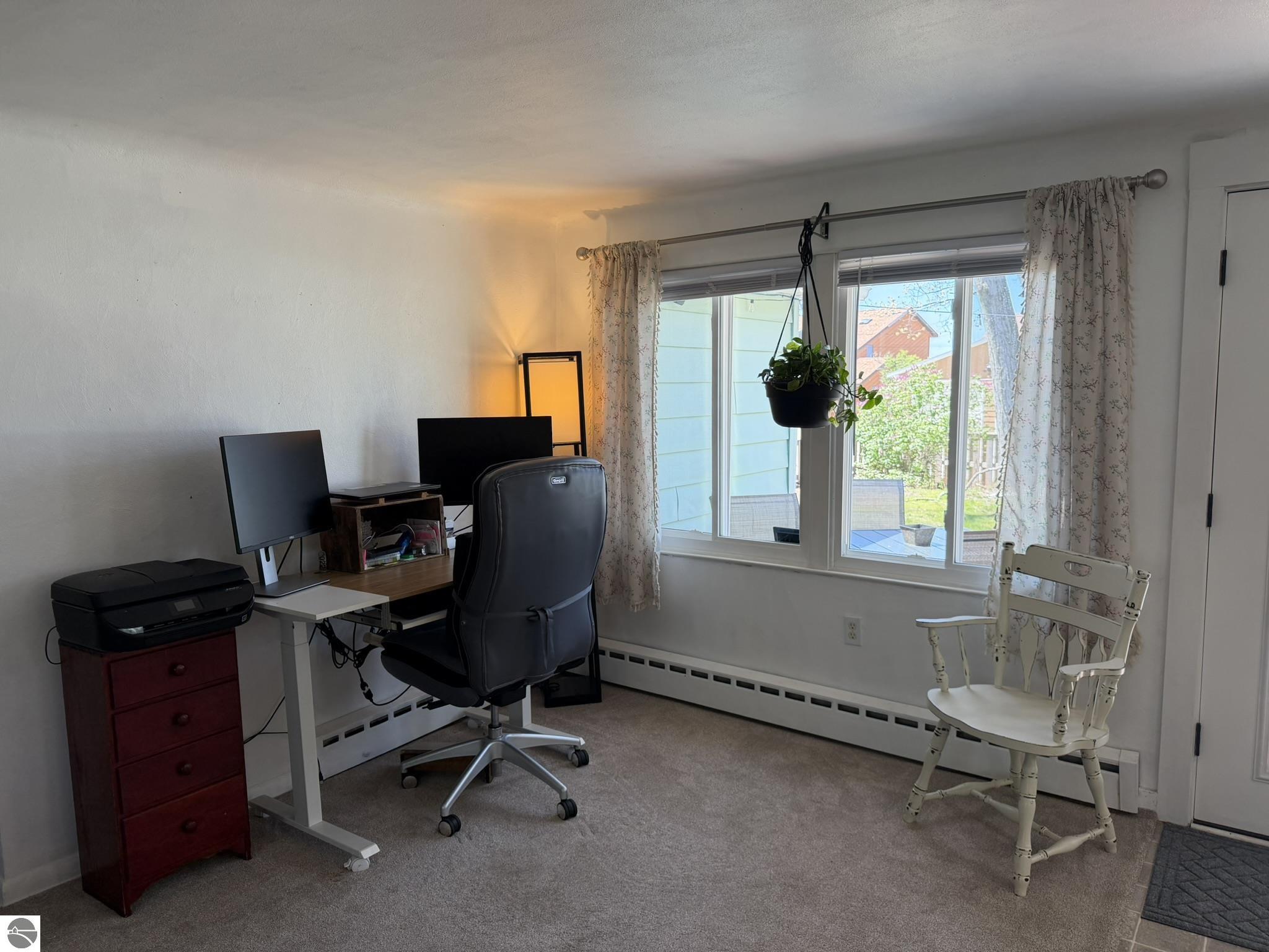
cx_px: 634
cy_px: 476
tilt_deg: -6.6
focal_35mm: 24
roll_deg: +0.9
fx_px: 880
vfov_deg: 56.8
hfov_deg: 71.6
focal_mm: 6.76
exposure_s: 1/198
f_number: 1.78
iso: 125
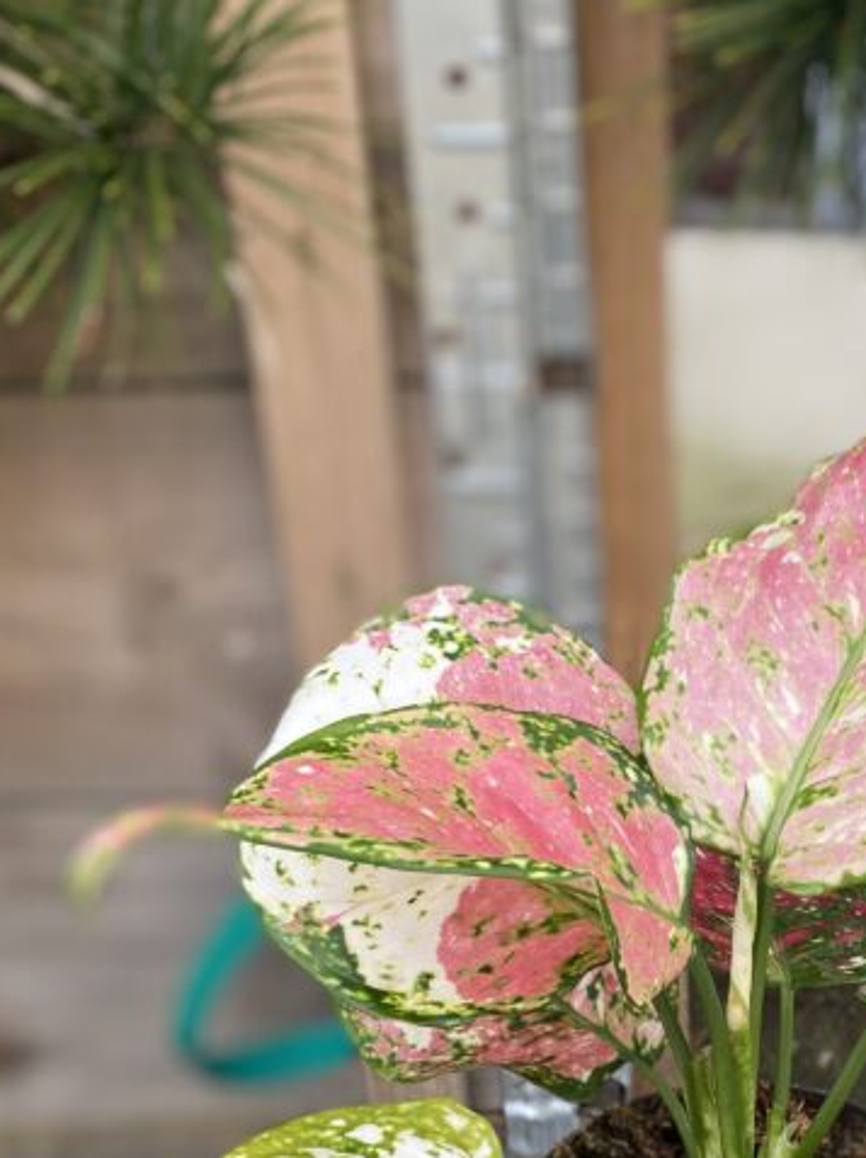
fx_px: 1837
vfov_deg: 33.6
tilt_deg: -36.1
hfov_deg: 25.7
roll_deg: -1.8
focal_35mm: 55
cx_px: 771
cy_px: 971
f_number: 1.8
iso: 32
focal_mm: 4.25
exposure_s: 1/161
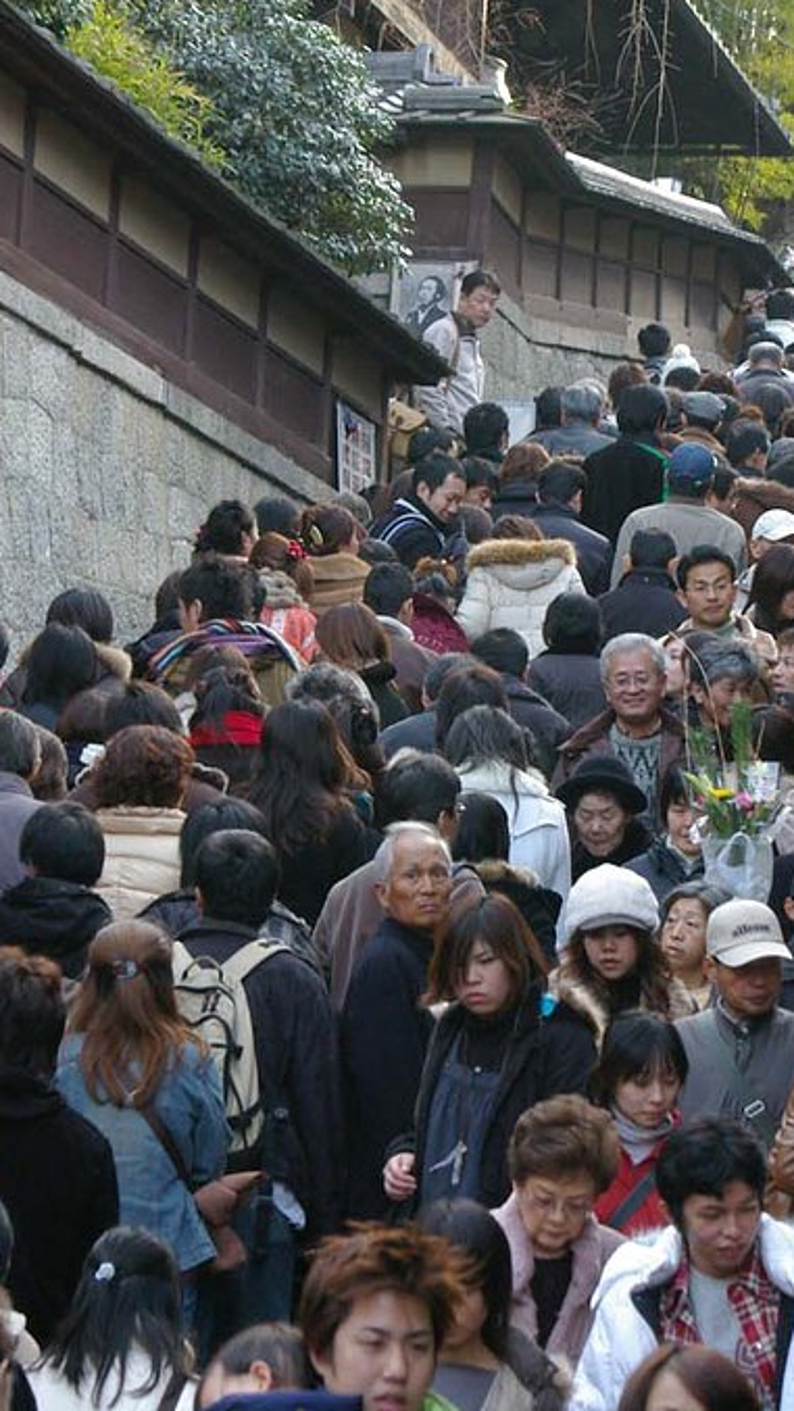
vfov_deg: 14.3
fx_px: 5604
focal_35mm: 150
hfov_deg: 8.1
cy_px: 706
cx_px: 350
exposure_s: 1/125
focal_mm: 63
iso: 800
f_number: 5.6
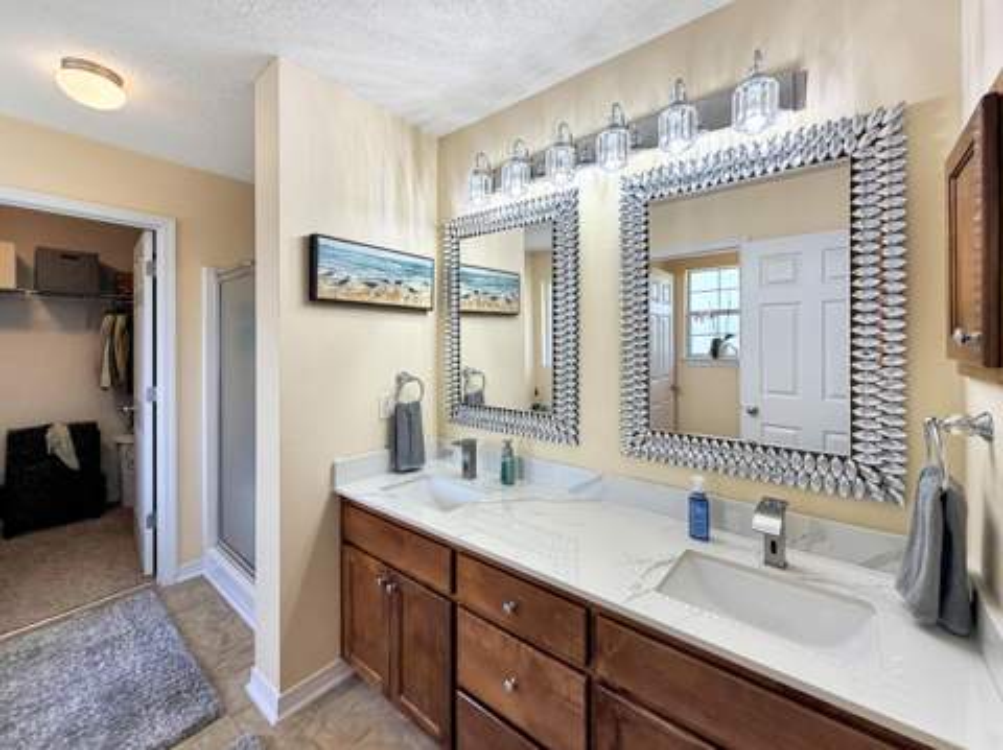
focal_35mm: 14
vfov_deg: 85.6
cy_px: 375
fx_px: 405
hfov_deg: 102.1
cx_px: 502
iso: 64
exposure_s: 1/120
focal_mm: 2.22
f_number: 2.2
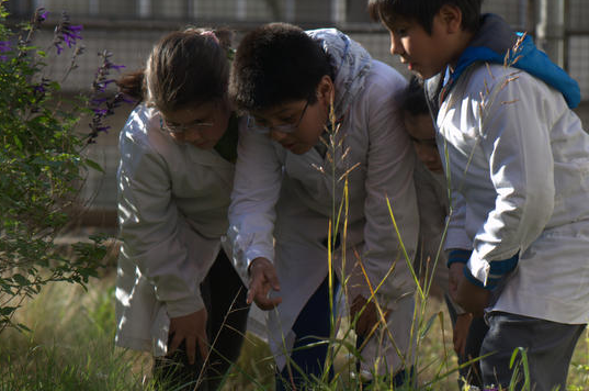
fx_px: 3528
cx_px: 273
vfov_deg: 6.3
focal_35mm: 216
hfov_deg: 9.5
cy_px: 226
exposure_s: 1/160
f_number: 8
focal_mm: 145
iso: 200
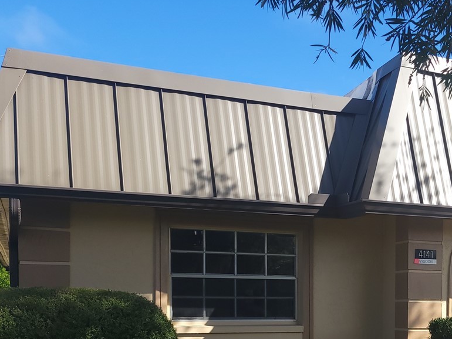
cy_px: 334
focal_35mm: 54
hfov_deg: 33.7
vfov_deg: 25.8
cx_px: 403
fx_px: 705
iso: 40
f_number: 1.8
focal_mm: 5.4
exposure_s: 1/1180
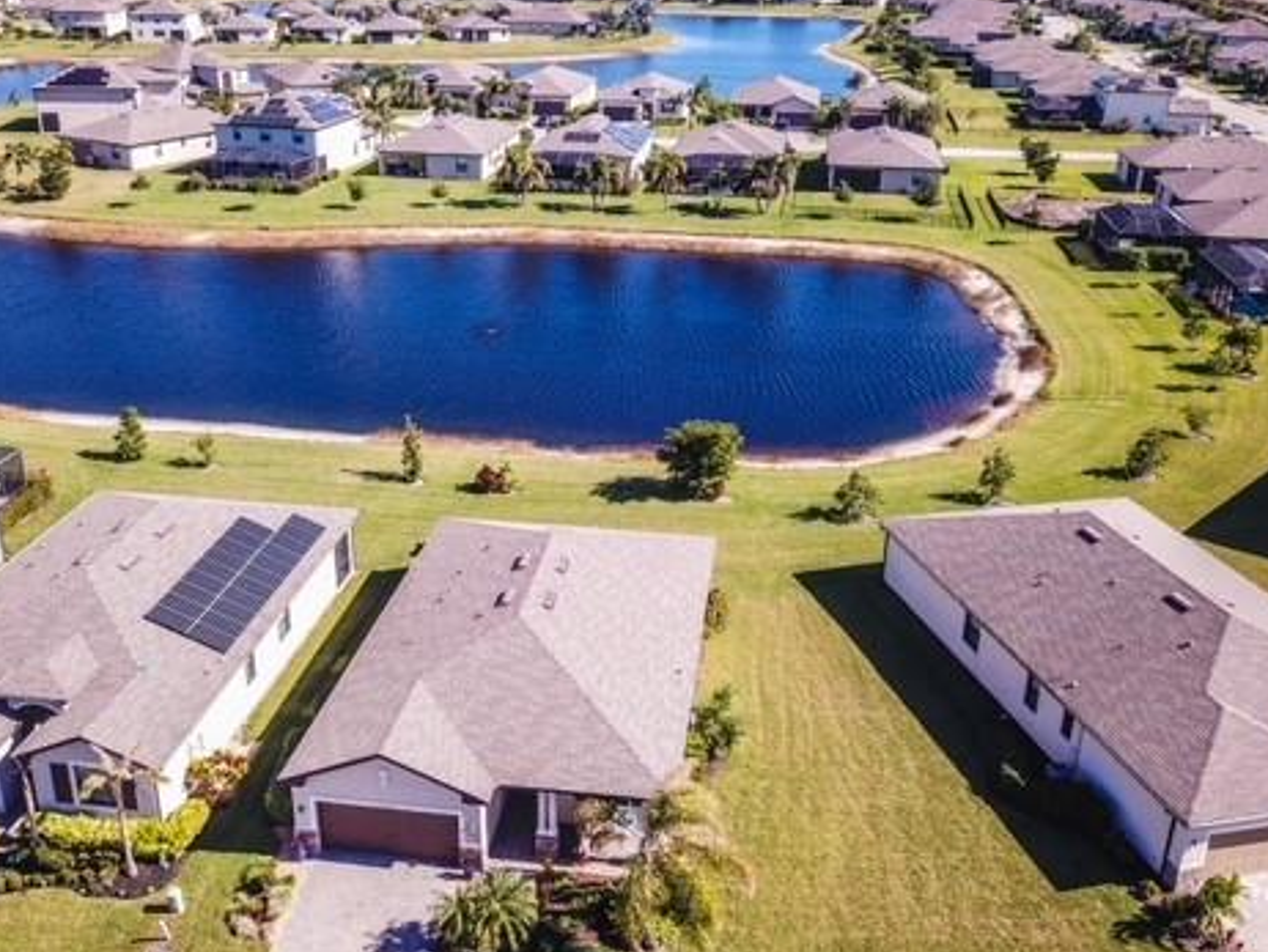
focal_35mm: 36
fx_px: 1319
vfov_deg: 39.7
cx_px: 598
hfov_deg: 51.3
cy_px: 483
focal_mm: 4.73
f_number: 2.2
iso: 100
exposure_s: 1/170
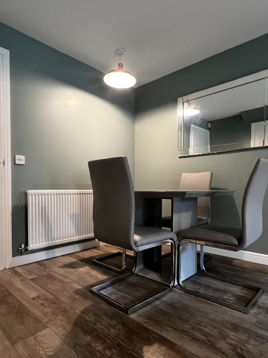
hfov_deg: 65.9
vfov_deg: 81.5
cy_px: 196
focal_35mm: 20
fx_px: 207
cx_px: 129
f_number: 1.8
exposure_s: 1/50
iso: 400
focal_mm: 1.57
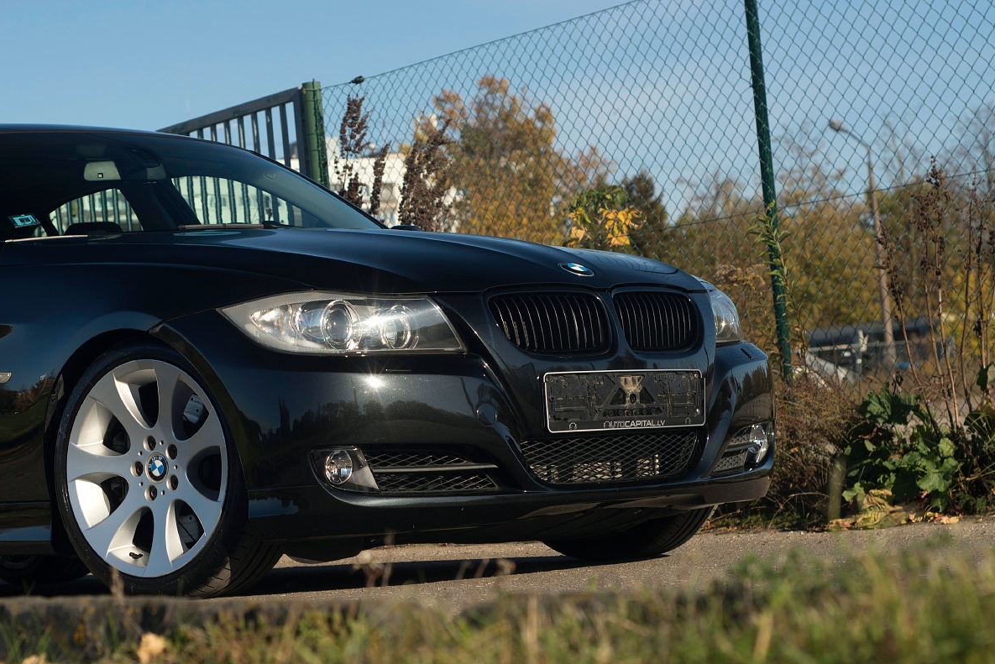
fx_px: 2239
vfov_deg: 16.9
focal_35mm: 81
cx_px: 224
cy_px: 309
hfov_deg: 24.7
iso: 125
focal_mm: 50
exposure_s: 1/500
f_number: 5.6
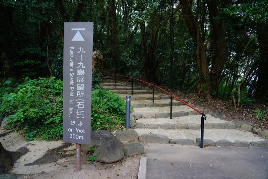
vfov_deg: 53.2
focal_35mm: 24
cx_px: 134
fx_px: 179
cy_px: 90
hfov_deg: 73.7
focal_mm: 24
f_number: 4
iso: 200
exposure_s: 1/60
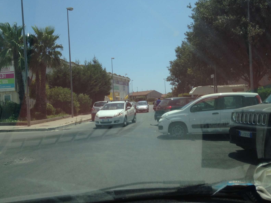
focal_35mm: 34
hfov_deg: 54.0
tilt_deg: +4.0
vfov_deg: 41.8
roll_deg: -0.3
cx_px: 134
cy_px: 103
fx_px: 266
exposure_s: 1/1808
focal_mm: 4.12
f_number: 2.4
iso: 50
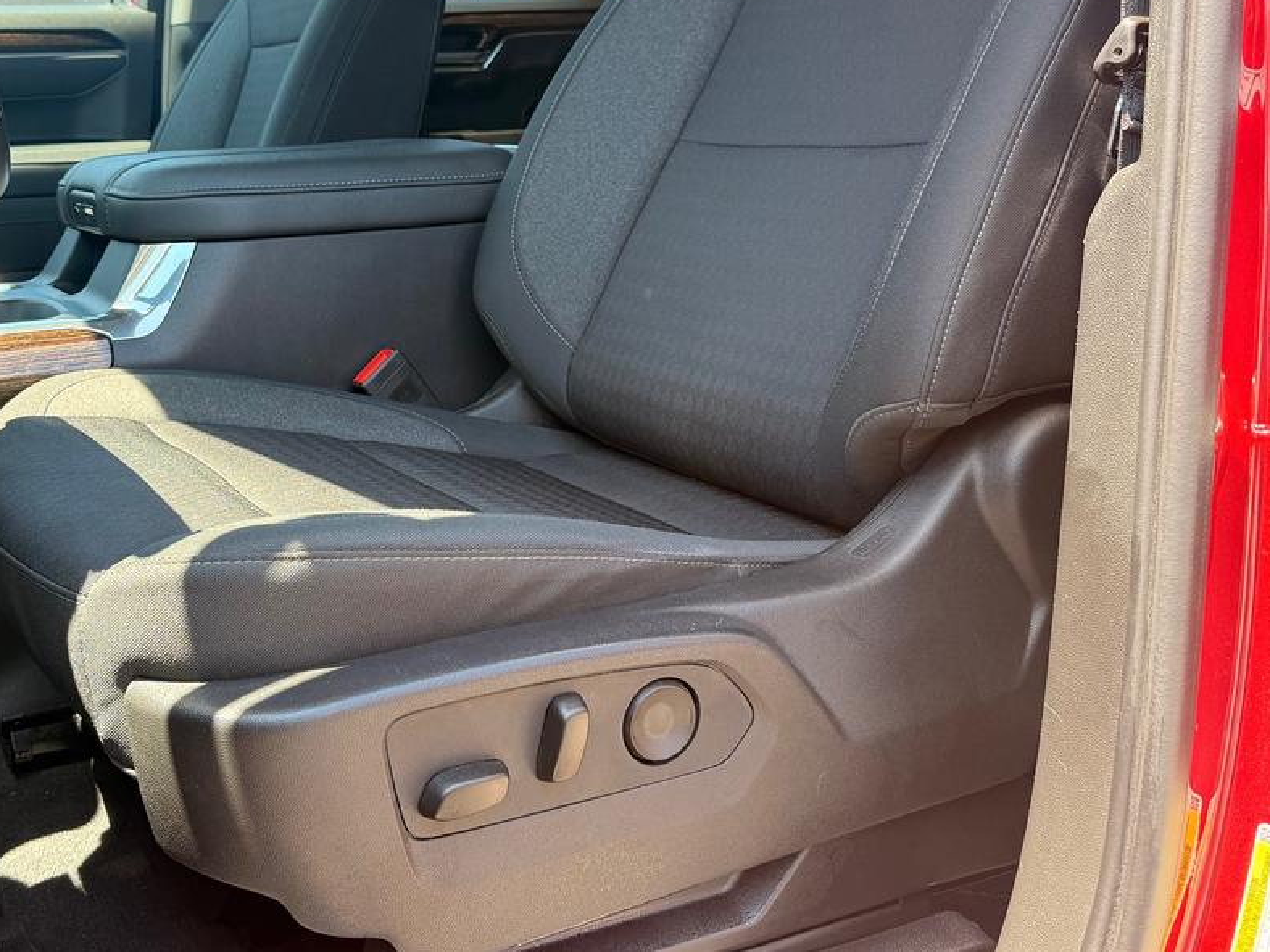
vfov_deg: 36.3
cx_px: 327
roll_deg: +0.0
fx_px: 1431
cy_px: 285
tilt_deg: -4.5
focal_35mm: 39
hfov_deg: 46.3
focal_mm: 6.76
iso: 100
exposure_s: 1/264
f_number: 1.78
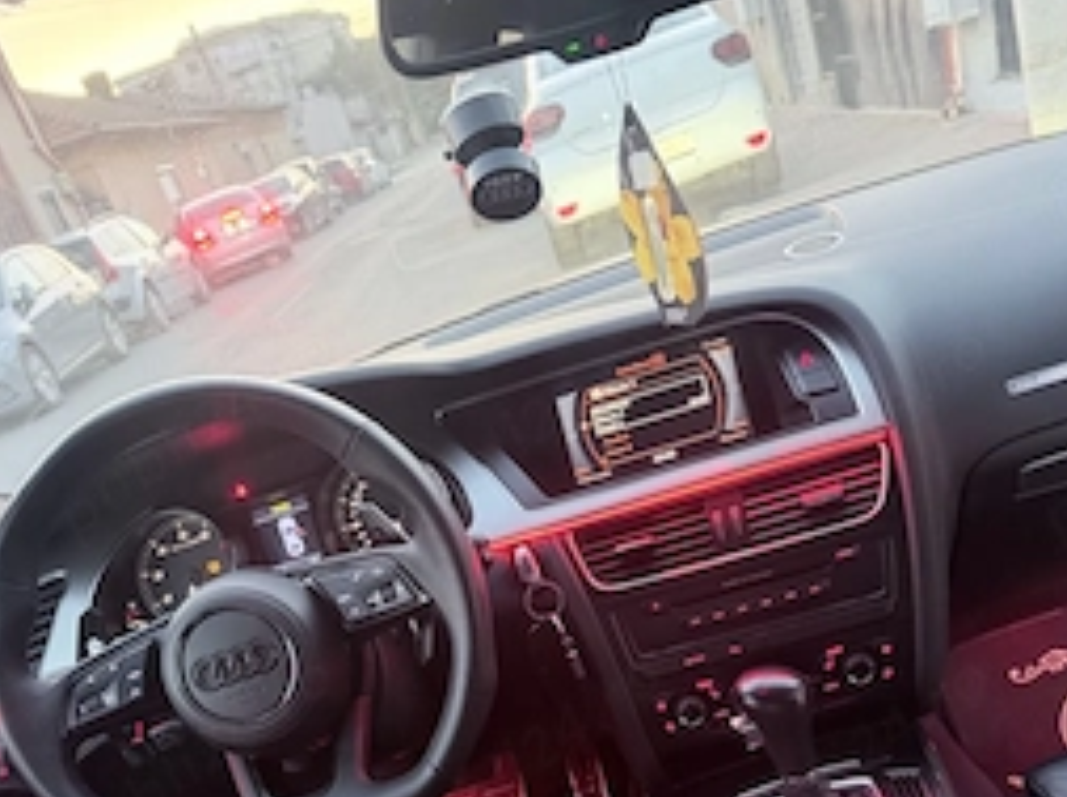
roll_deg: +22.1
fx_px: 1170
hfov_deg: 48.9
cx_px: 607
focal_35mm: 38
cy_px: 814
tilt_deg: -29.8
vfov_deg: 34.0
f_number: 1.78
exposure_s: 1/25
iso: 800
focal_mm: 6.76
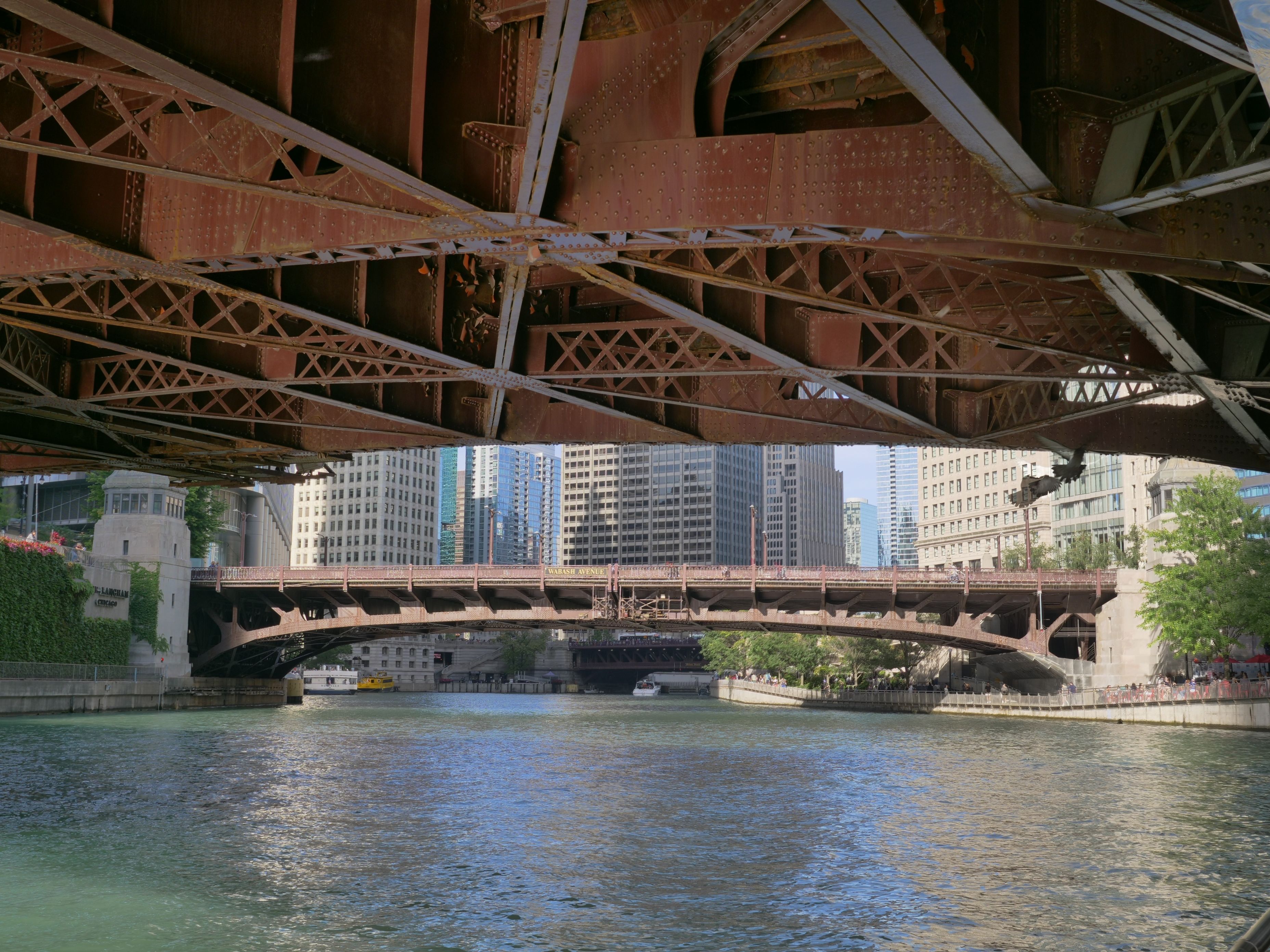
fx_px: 1394
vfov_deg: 37.7
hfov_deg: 49.0
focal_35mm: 38
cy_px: 476
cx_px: 635
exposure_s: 1/400
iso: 200
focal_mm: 19
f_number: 5
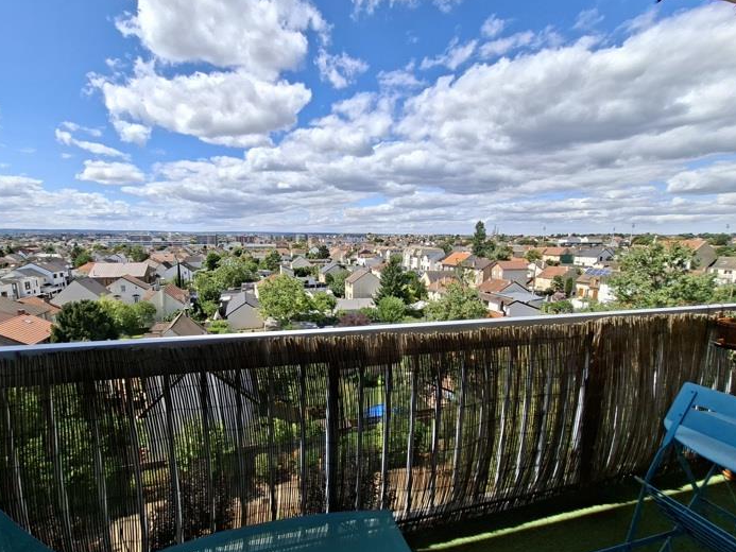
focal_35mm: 15
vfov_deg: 81.6
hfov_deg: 97.7
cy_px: 296
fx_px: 319
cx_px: 326
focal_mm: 1.74
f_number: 2.2
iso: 40
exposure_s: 1/1259
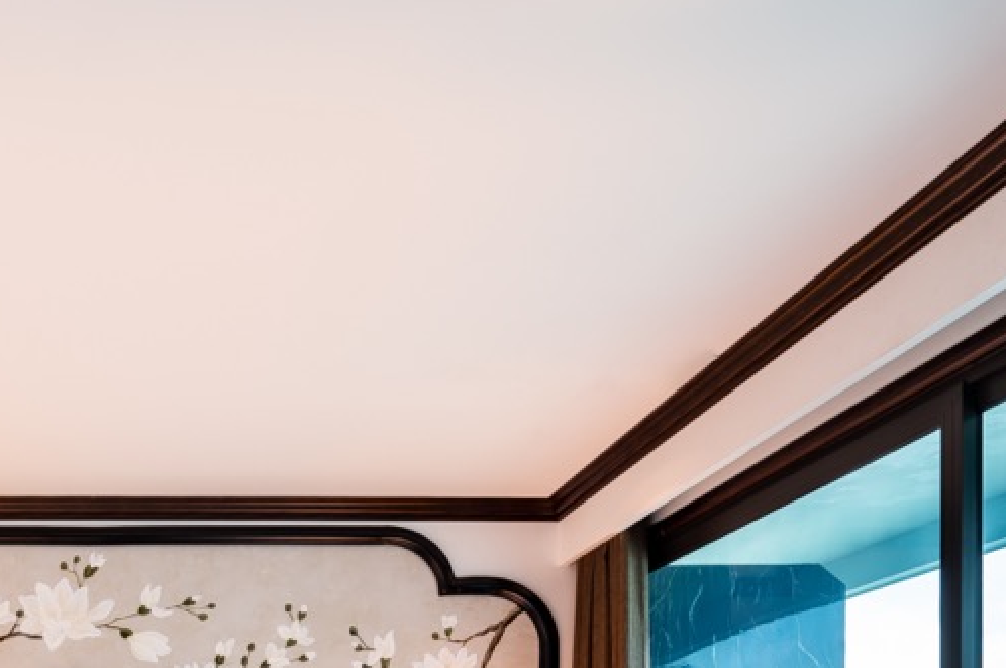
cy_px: 836
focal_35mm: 36
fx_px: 1005
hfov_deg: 48.3
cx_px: 123
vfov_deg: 30.3
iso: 100
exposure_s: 1/5
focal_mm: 14
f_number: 8
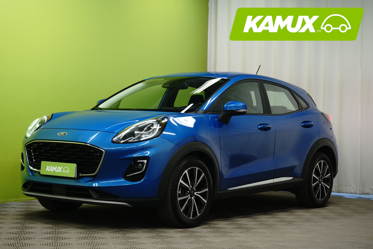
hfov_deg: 28.1
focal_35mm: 72
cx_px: 182
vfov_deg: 18.9
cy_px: 123
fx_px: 746
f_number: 8
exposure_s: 1/6
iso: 400
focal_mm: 70
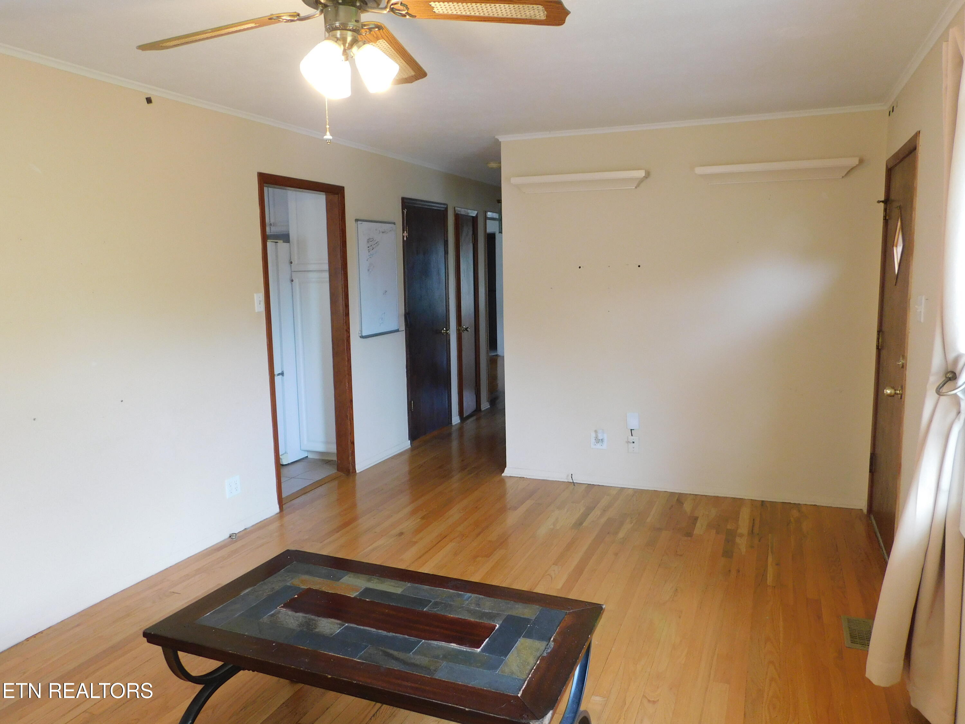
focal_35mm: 25
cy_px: 362
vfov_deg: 54.9
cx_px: 482
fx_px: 697
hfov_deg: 69.4
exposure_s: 1/30
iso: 220
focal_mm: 4.5
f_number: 3.1
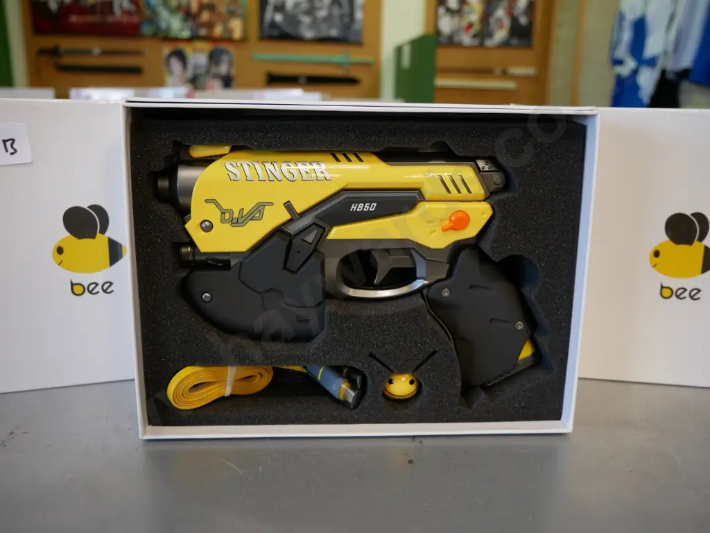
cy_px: 266
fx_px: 697
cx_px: 355
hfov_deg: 54.0
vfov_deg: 41.8
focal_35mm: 34
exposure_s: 1/60
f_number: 3.8
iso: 320
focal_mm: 17
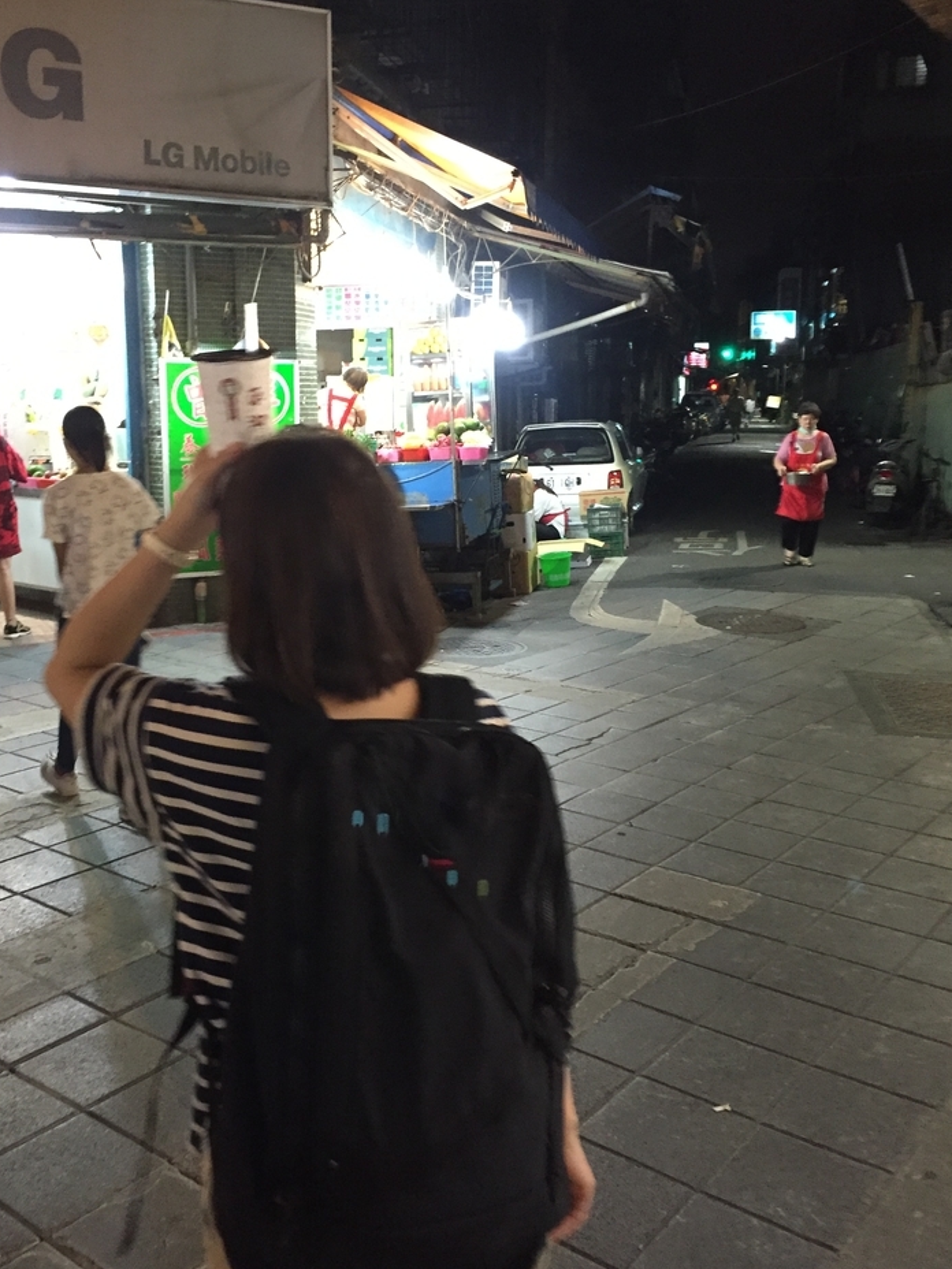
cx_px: 439
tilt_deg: -6.9
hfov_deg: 44.1
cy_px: 580
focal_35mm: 32
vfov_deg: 56.7
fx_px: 1173
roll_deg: +0.5
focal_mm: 4.15
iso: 250
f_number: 2.2
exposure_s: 1/20
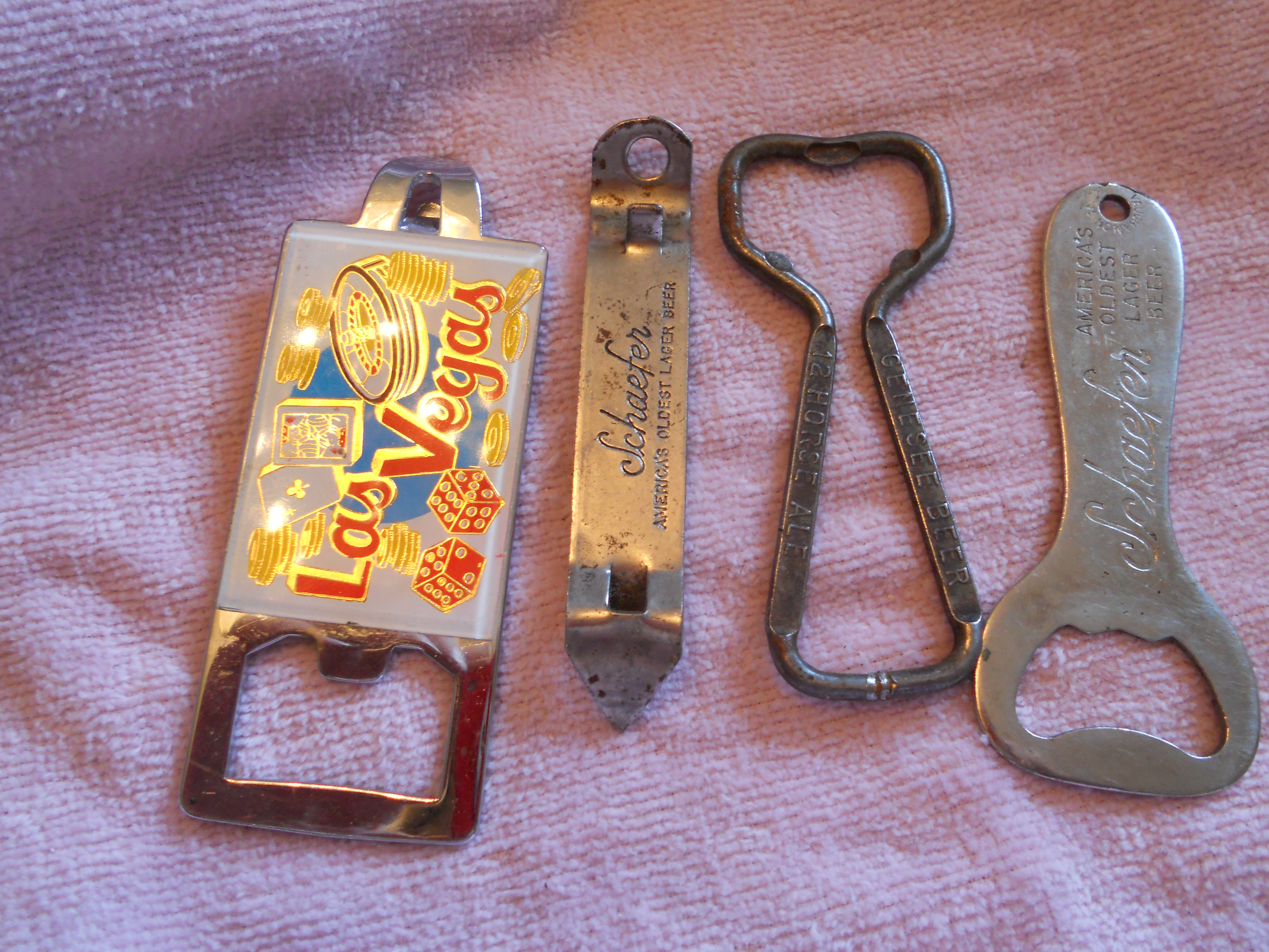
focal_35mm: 32
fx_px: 1173
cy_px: 476
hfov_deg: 56.8
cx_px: 634
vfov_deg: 44.2
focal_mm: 5.8
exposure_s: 1/30
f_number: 3.5
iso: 250
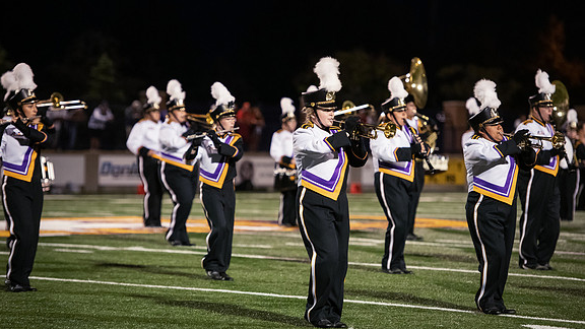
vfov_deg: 7.0
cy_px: 140
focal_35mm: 174
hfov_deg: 12.4
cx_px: 291
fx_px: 2699
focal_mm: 165
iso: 5000
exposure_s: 1/640
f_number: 3.2
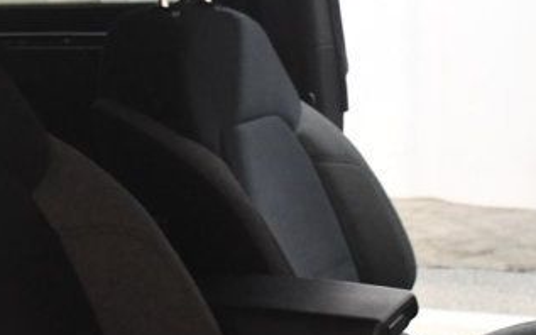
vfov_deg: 14.4
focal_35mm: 89
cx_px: 252
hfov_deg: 23.3
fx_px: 1300
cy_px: 340
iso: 3200
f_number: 3.5
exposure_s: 1/80
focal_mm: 18
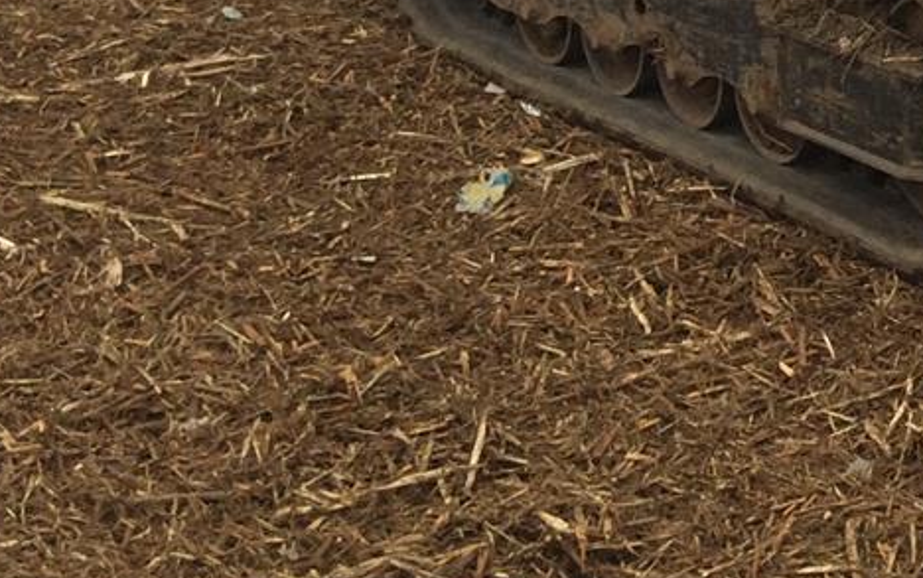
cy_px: -331
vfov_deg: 11.8
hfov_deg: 17.6
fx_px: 2643
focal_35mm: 105
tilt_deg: -12.0
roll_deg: -1.1
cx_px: 1424
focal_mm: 4.15
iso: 32
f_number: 2.2
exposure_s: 1/348
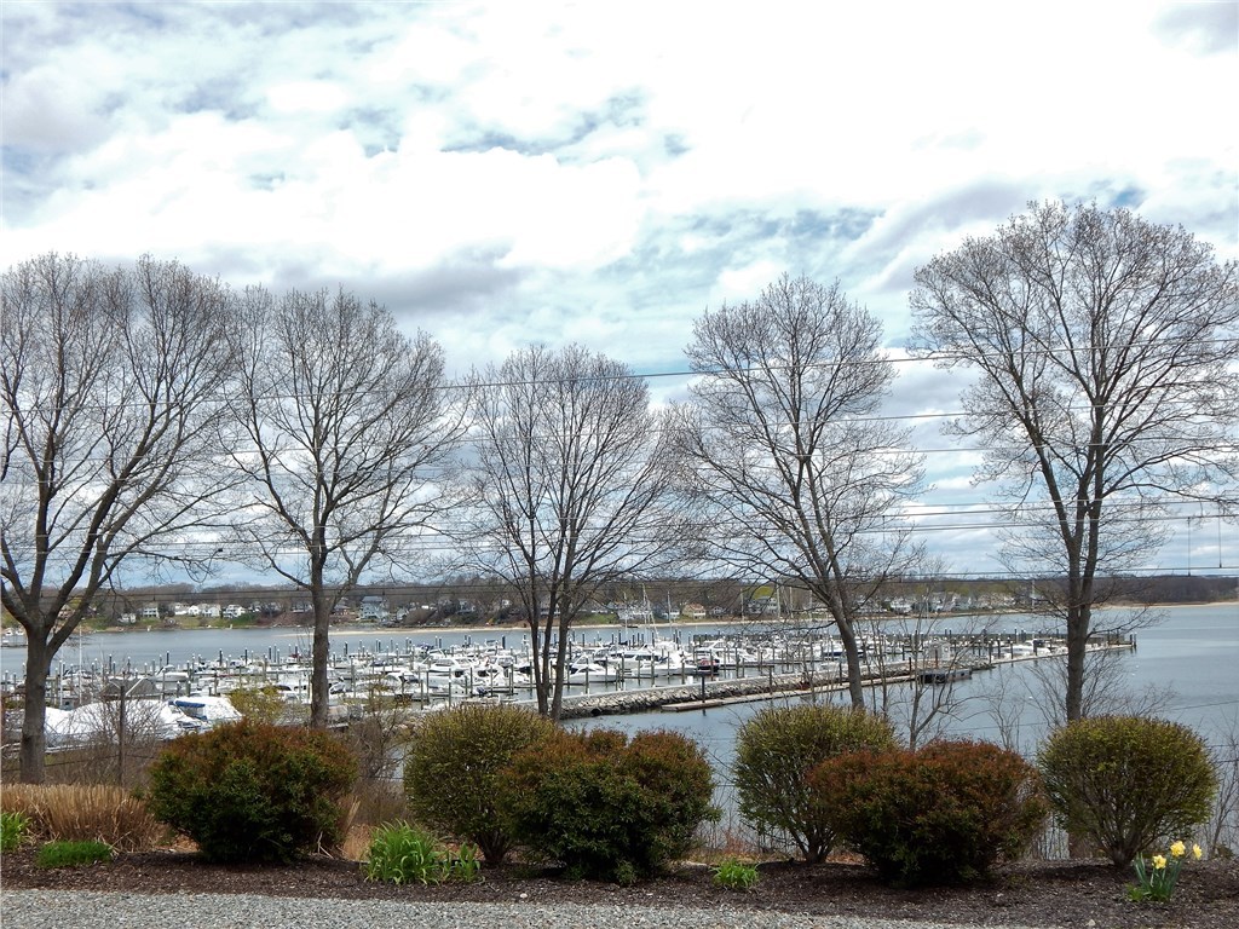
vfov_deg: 33.6
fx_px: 1539
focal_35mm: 43
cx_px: 620
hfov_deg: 43.9
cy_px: 464
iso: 125
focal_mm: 7.7
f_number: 3.6
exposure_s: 1/1000
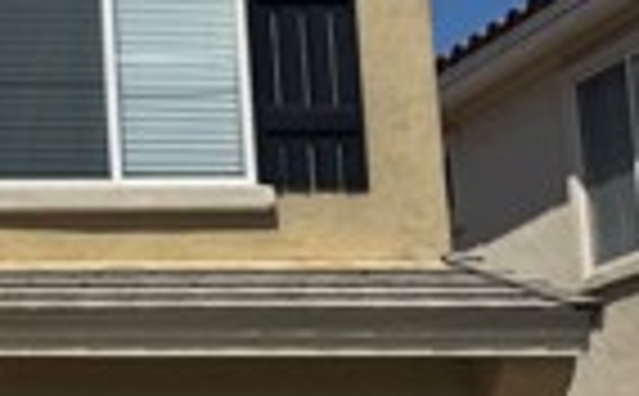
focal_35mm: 115
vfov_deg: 11.3
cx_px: -612
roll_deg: -1.1
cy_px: 342
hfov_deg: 15.0
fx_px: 1998
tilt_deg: +9.2
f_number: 1.78
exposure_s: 1/7937
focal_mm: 6.76
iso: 80
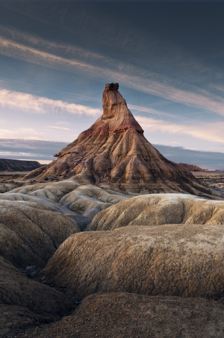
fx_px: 225
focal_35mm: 24
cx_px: 112
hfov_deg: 52.9
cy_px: 169
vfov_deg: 73.9
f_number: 7.1
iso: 200
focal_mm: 16
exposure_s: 1/40
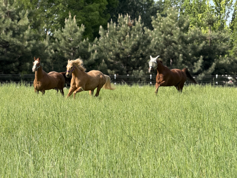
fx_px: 822
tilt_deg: -1.2
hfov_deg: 16.4
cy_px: 89
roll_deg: -0.5
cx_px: 118
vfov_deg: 12.3
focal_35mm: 120
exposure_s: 1/990
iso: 64
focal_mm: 15.66
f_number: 2.8
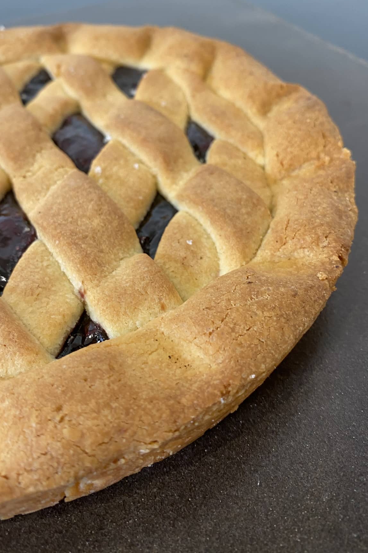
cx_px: 169
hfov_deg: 42.3
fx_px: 475
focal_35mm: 31
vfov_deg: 60.0
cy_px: 235
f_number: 1.8
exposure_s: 1/50
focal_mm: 4.25
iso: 125
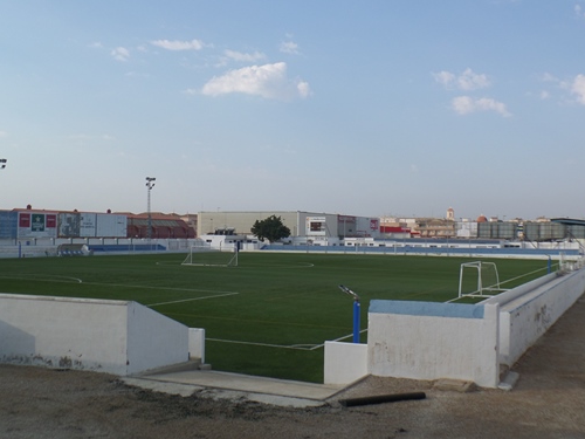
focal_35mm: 42
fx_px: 710
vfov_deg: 34.3
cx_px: 292
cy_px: 235
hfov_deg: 44.8
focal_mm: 6.2
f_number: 3.4
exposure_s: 1/1000
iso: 100
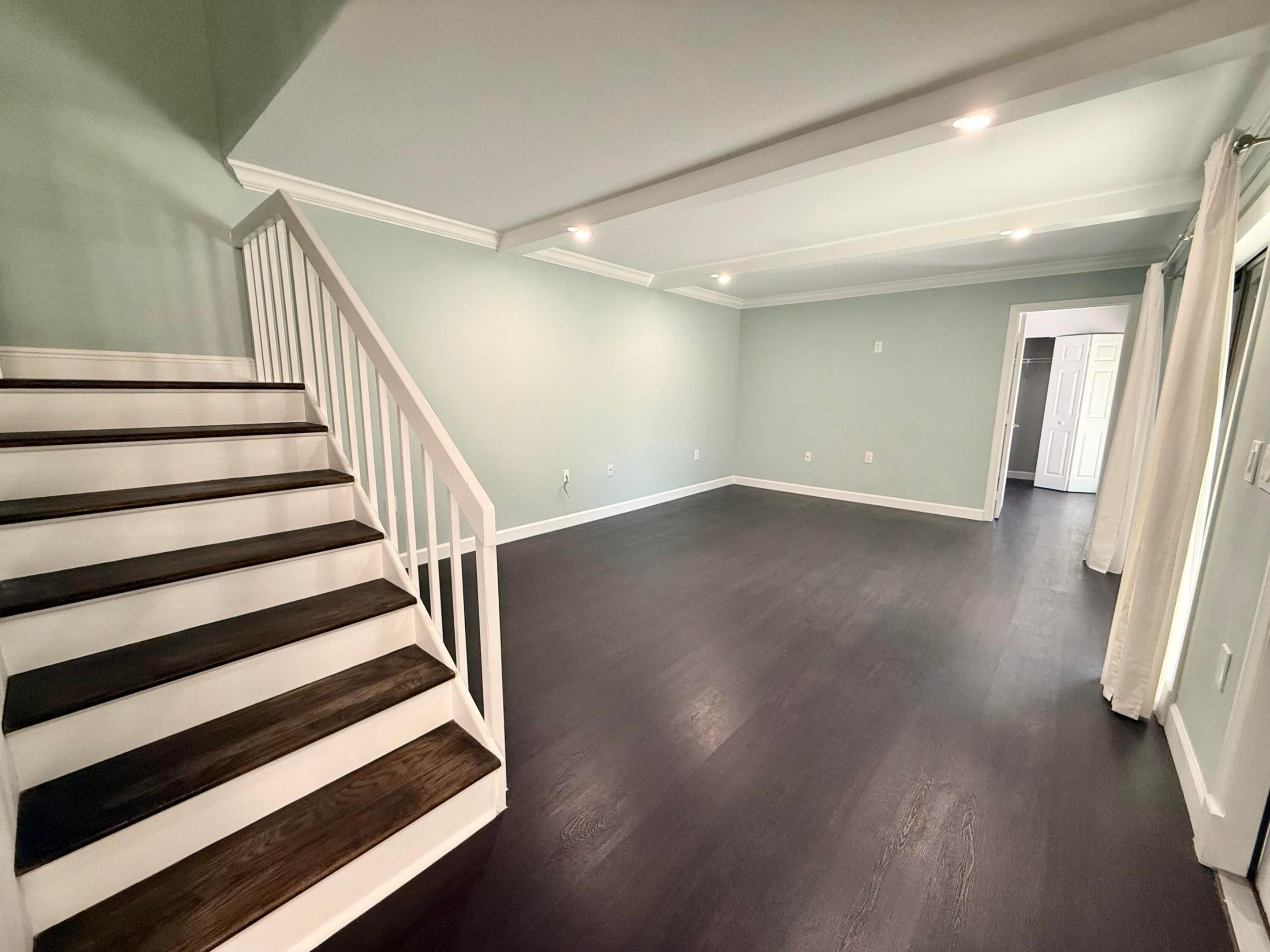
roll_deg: -0.5
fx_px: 514
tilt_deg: -8.9
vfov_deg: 85.7
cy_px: 476
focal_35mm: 14
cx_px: 635
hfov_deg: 102.1
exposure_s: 1/60
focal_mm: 2.22
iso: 320
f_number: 2.2
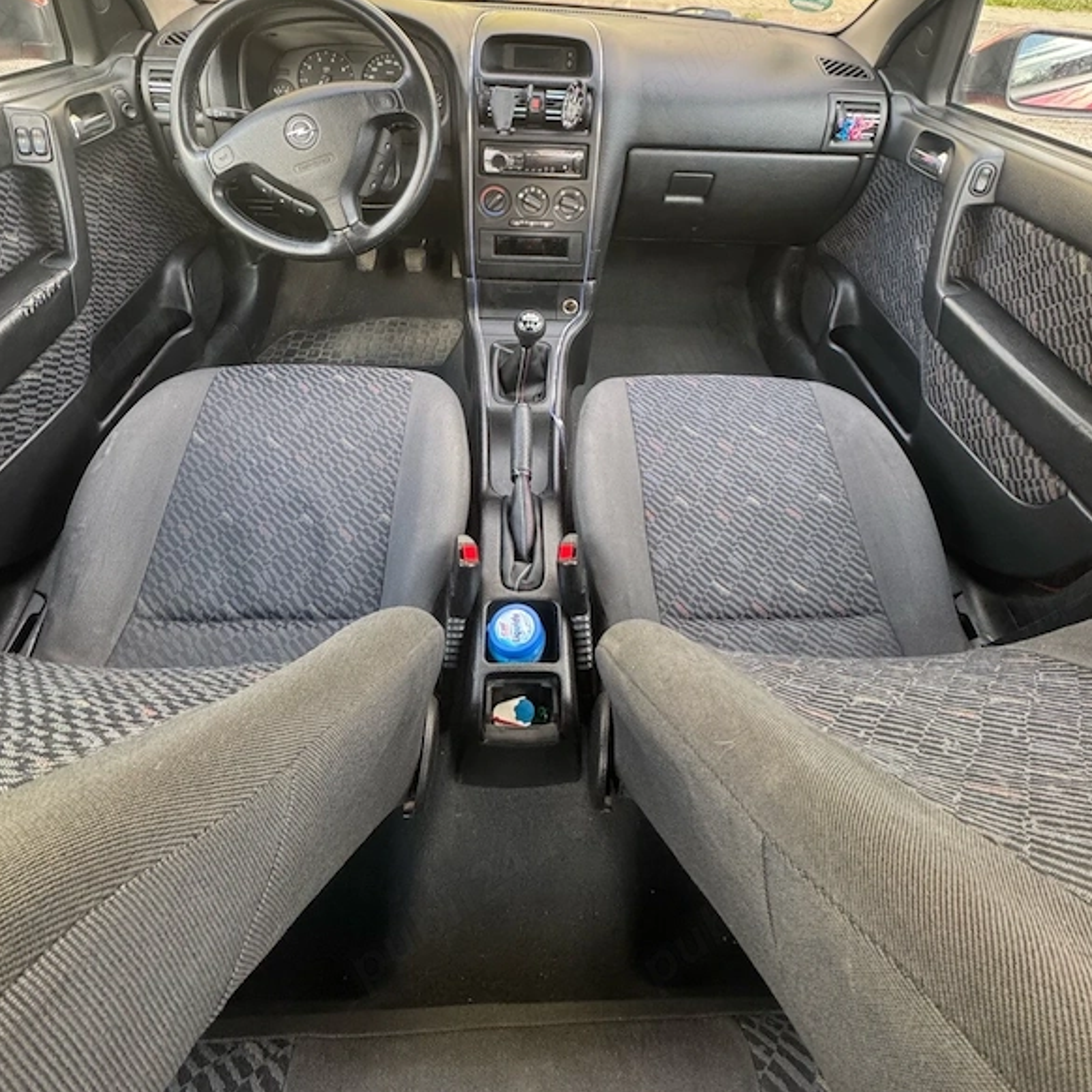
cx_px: 546
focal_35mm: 17
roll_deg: -4.5
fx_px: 607
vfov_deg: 80.9
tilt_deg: -37.7
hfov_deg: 84.0
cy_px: 355
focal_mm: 2.22
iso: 320
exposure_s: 1/99
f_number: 2.2
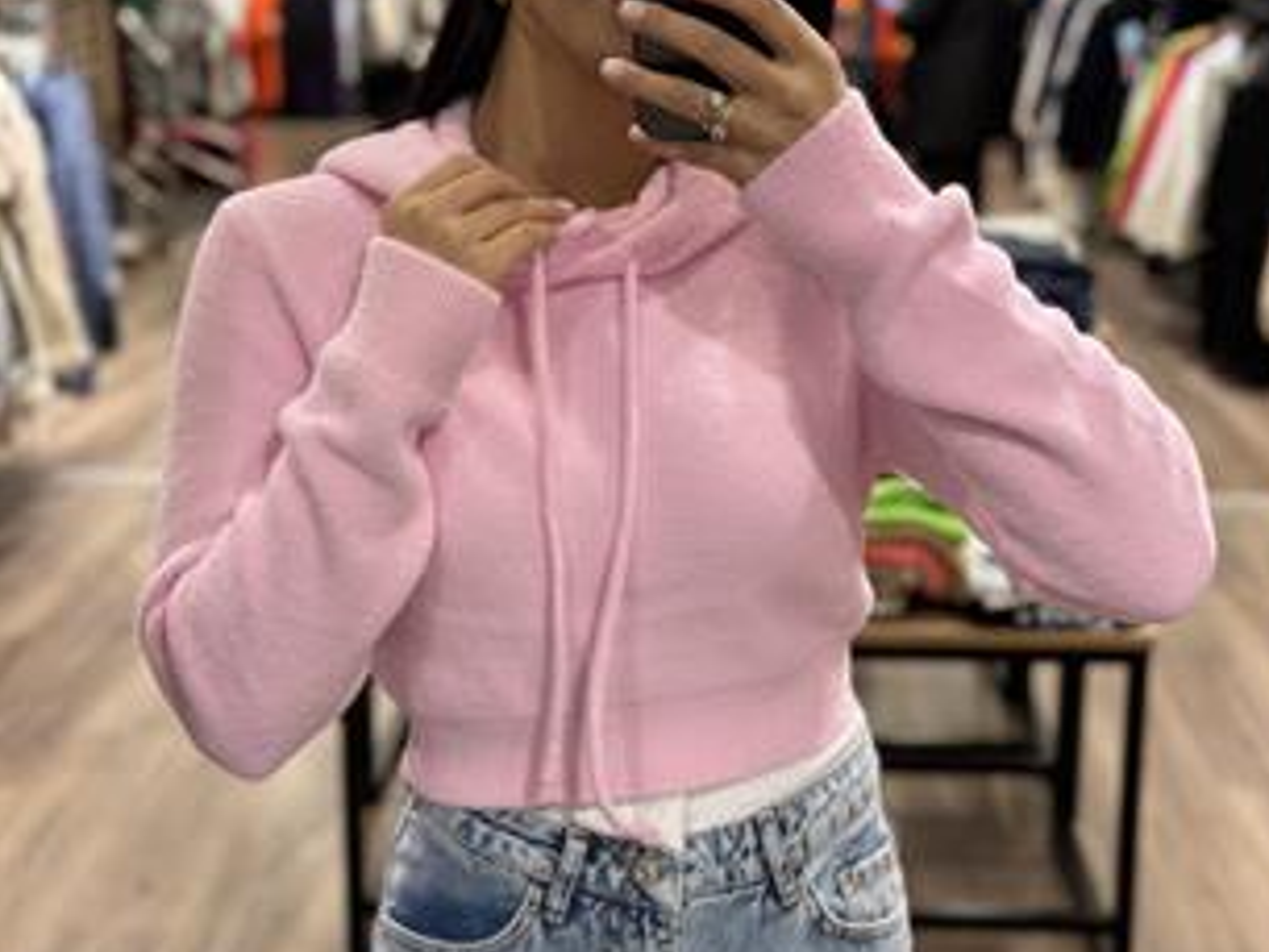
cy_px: 534
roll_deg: -0.3
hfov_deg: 29.8
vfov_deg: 22.6
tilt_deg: -14.3
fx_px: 2384
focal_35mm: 65
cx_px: 641
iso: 160
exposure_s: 1/50
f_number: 1.78
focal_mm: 6.86
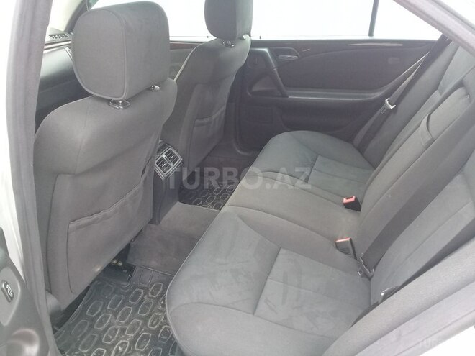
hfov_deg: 58.4
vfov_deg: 45.4
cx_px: 238
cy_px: 178
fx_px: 425
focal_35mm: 31
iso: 64
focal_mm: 3.3
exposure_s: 1/33
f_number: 2.2
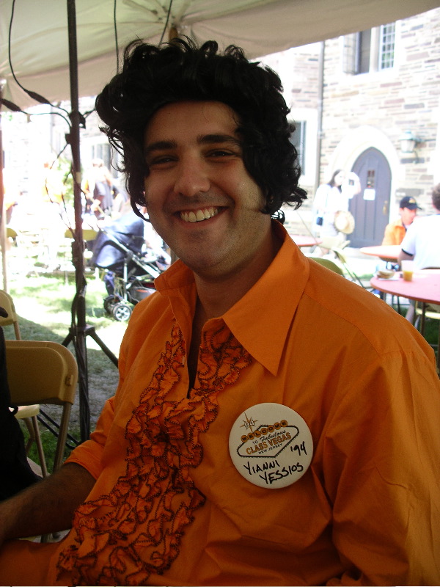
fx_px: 627
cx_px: 220
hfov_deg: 38.7
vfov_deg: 50.1
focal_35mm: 37
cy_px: 294
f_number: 2.8
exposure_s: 1/48
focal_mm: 7.8
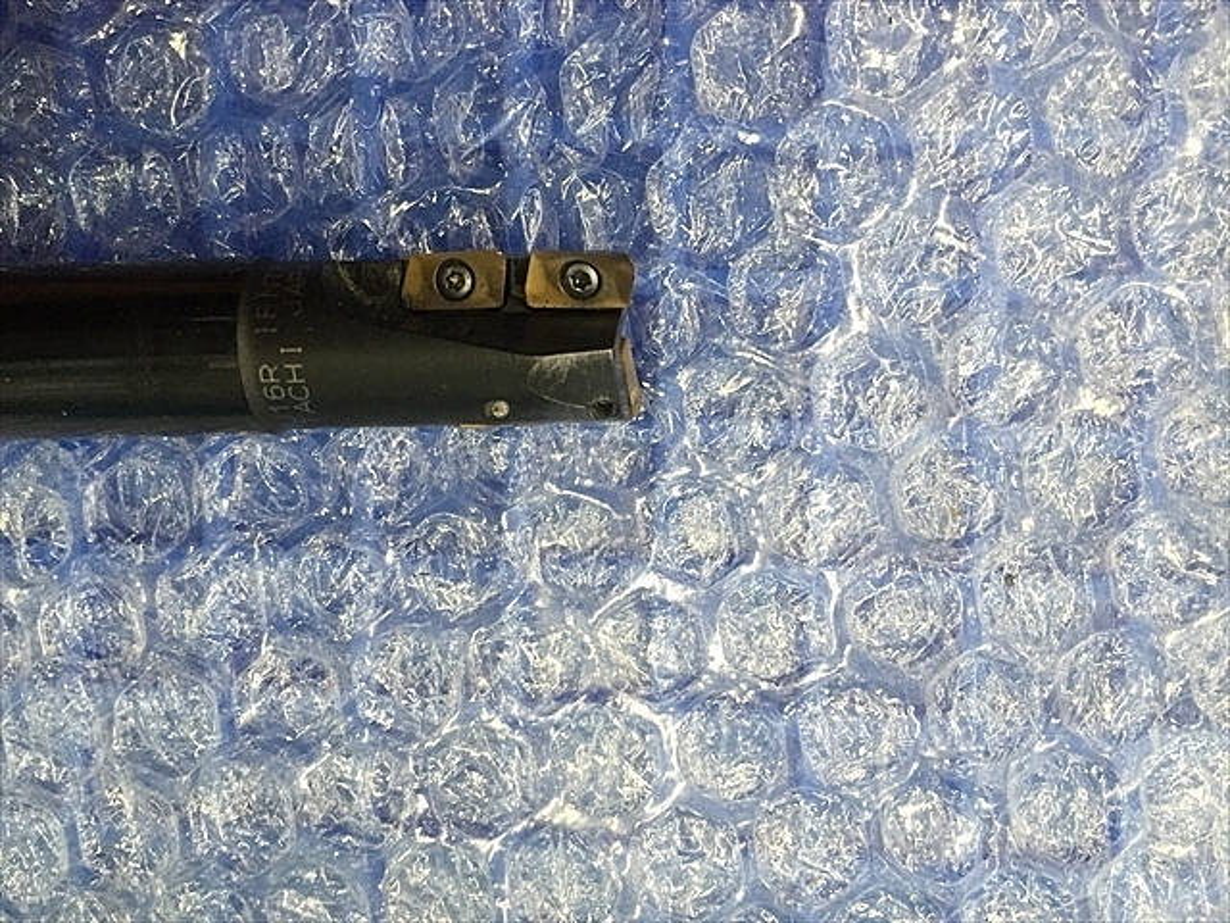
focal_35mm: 29
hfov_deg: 61.7
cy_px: 462
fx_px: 1030
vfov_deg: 48.2
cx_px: 615
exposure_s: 1/33
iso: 80
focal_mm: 4.15
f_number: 2.2
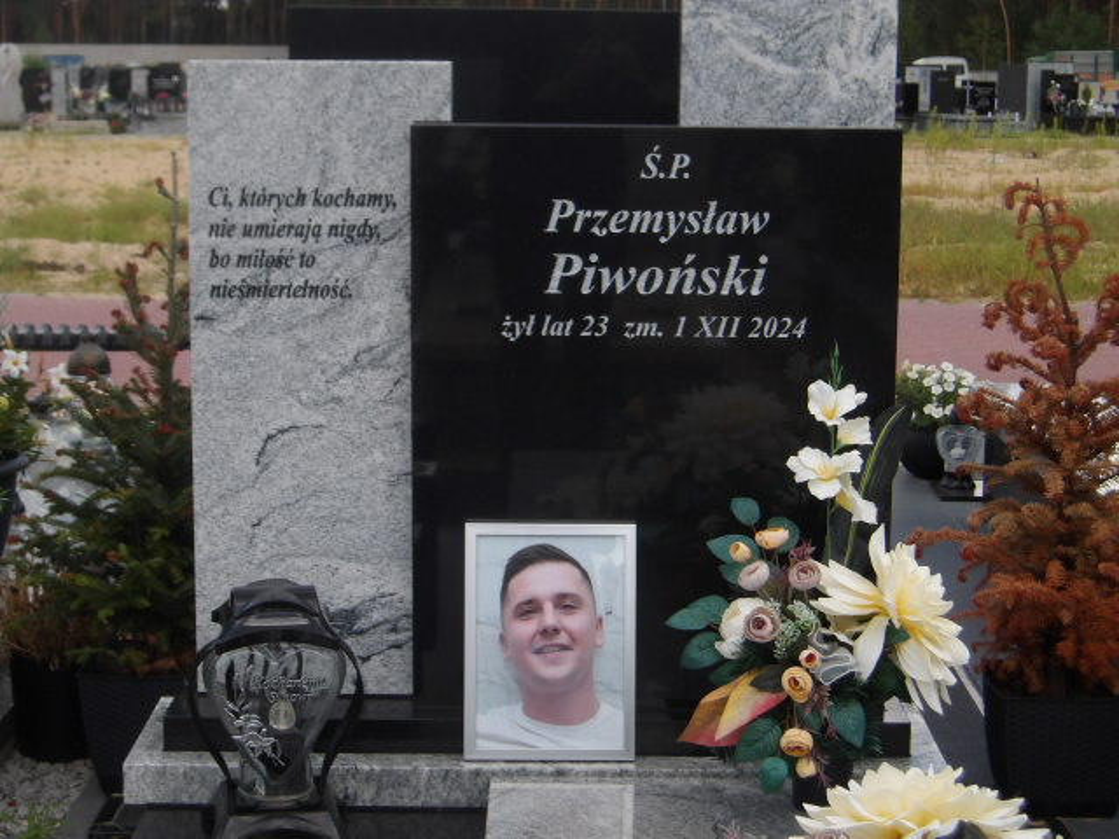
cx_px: 560
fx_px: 2263
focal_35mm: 70
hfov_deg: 27.8
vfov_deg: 21.0
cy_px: 420
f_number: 4.9
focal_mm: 12.5
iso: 100
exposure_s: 1/340
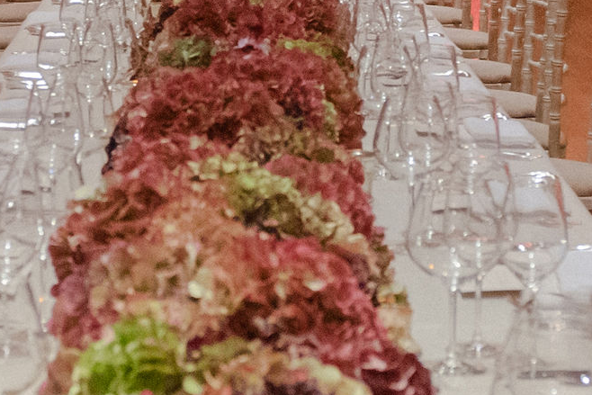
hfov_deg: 14.1
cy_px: 15
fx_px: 2401
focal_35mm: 146
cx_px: 260
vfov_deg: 9.3
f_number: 3.2
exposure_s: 1/50
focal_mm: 24
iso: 4000
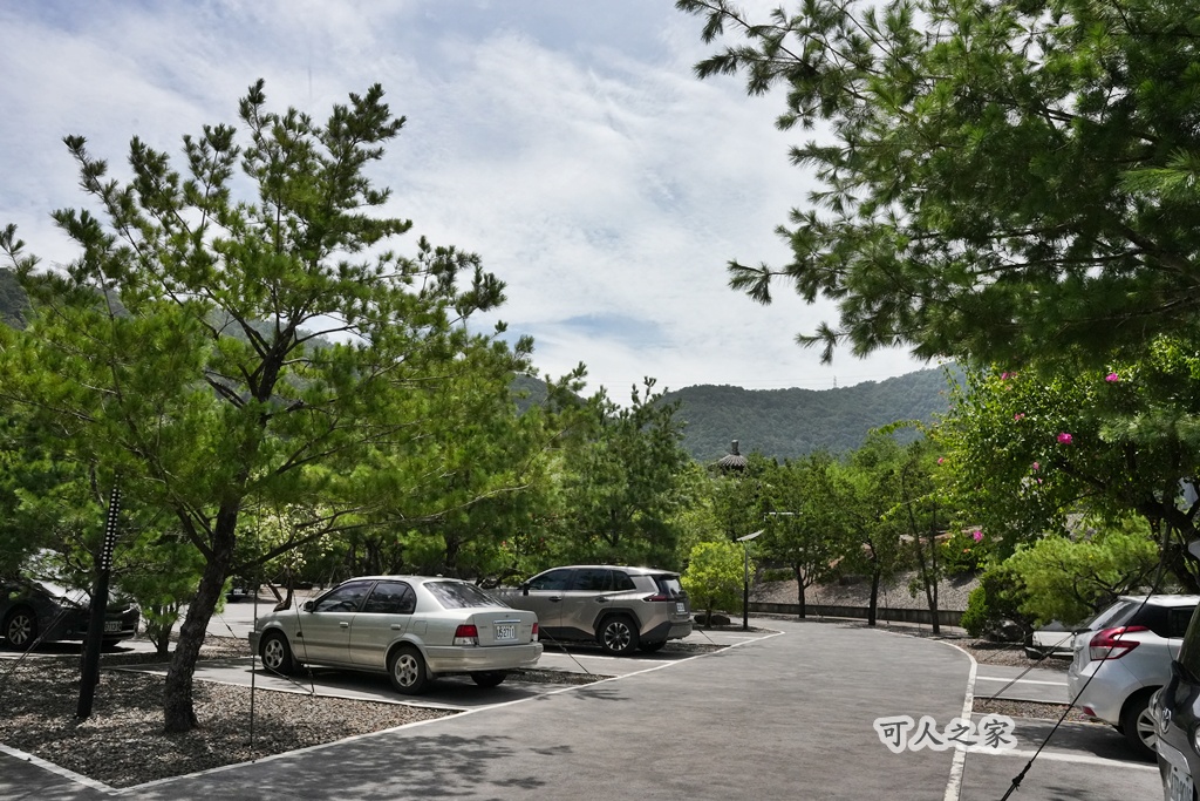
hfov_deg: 63.3
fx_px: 973
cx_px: 600
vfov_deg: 44.7
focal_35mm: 29
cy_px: 400
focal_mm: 29.2
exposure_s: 1/5000
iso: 4000
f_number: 13
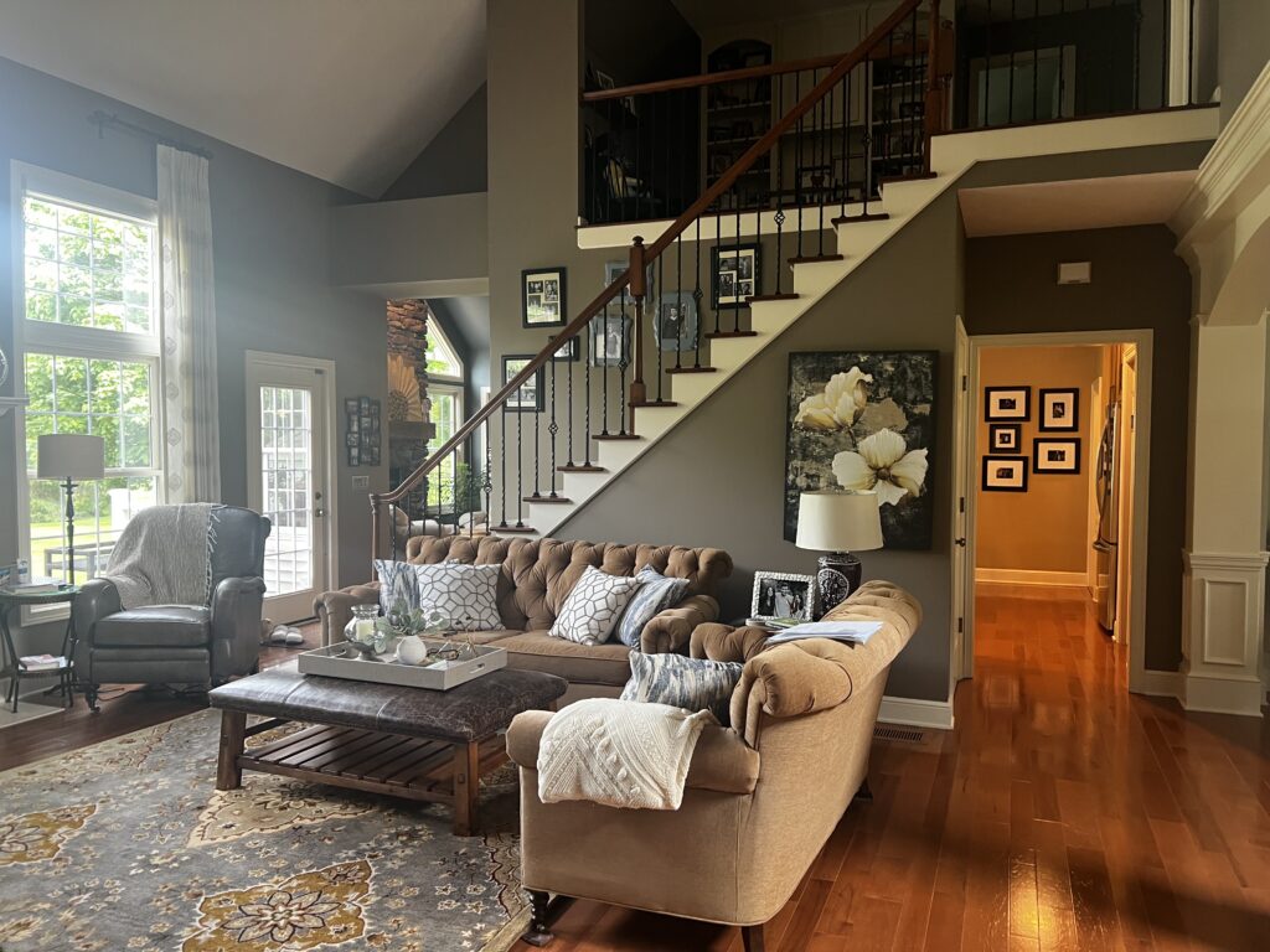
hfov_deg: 67.3
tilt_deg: -1.1
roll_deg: +0.2
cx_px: 635
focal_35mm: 26
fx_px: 954
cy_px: 476
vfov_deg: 53.1
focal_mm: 5.7
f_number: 1.5
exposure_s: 1/60
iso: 125
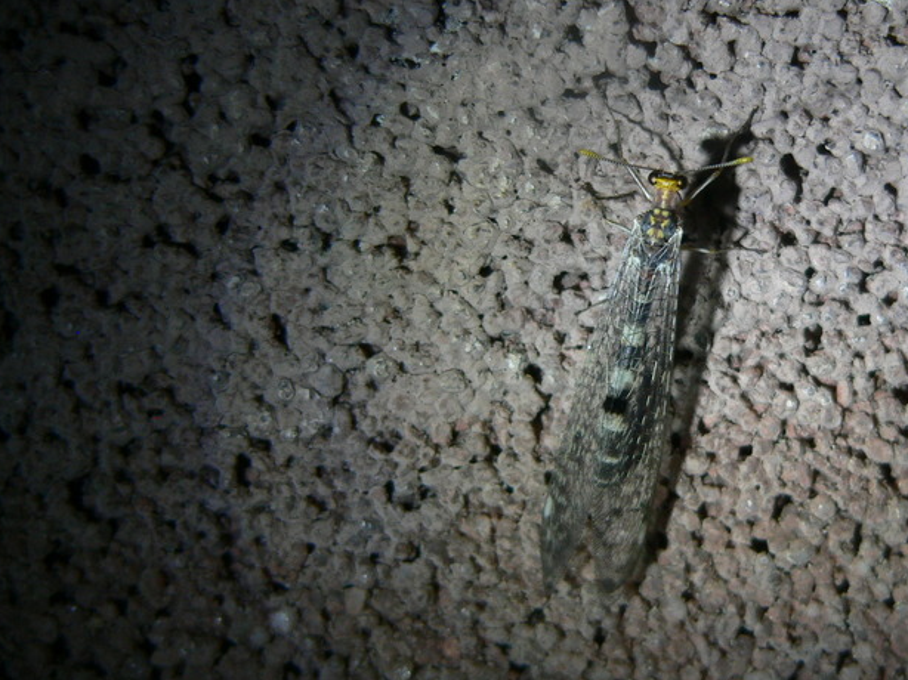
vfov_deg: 13.0
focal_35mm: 114
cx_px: 607
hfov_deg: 17.2
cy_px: 330
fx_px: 2989
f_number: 2.8
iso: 150
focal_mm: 13.7
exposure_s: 1/100
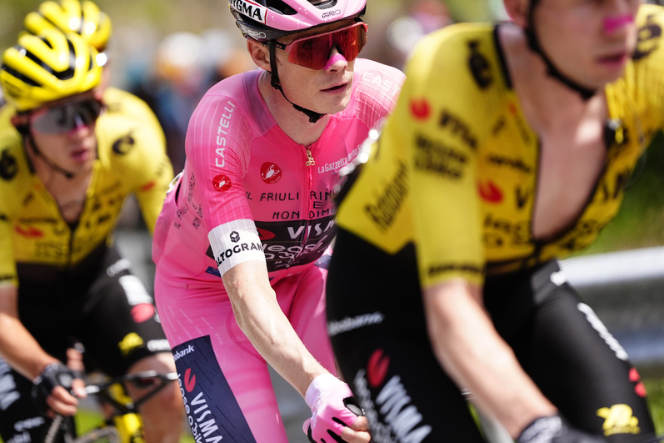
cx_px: 325
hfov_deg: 8.0
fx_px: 4739
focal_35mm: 257
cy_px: 174
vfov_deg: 5.3
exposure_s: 1/8000
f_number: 2.8
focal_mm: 200
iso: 800
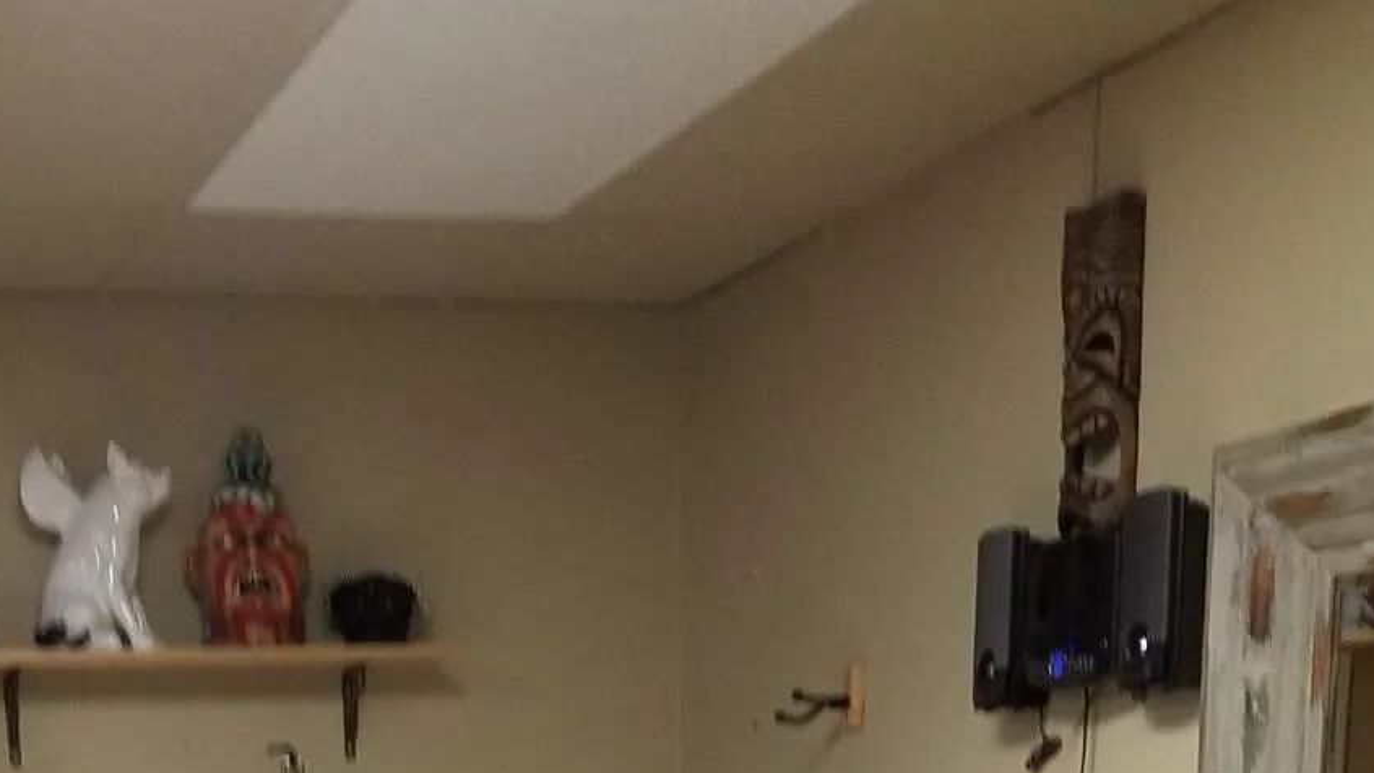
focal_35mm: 67
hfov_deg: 31.1
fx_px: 2441
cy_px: 1531
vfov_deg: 14.8
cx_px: 429
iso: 160
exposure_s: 1/40
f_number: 1.7
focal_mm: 4.2
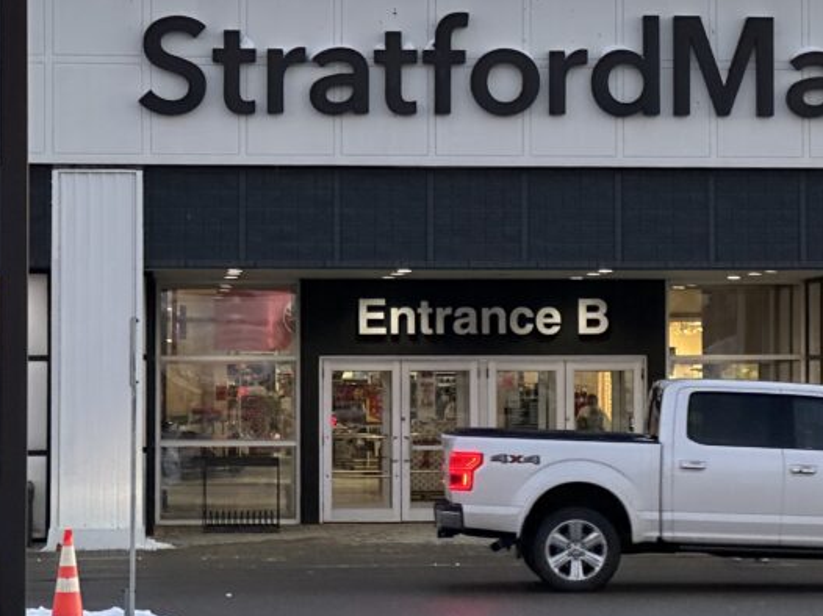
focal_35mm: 150
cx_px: 587
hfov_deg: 13.1
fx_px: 3565
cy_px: 220
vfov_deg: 9.9
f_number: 2.8
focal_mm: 9
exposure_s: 1/99
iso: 125
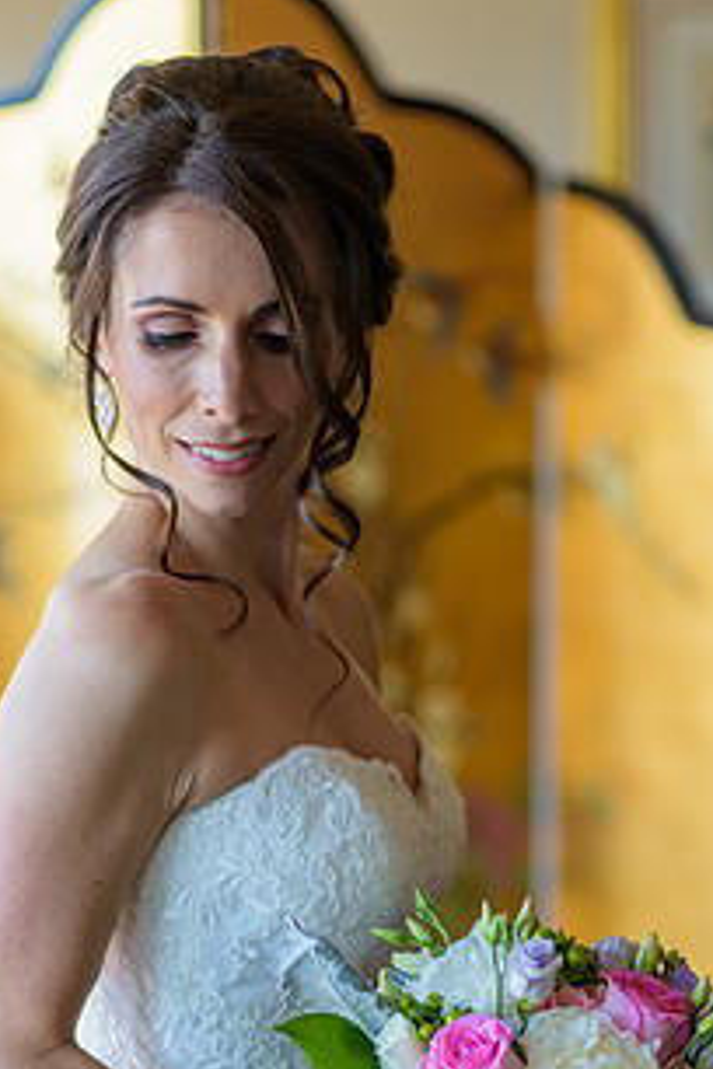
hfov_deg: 11.0
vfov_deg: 16.3
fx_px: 3713
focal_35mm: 125
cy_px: 772
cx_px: 325
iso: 200
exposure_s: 1/200
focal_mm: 85
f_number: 2
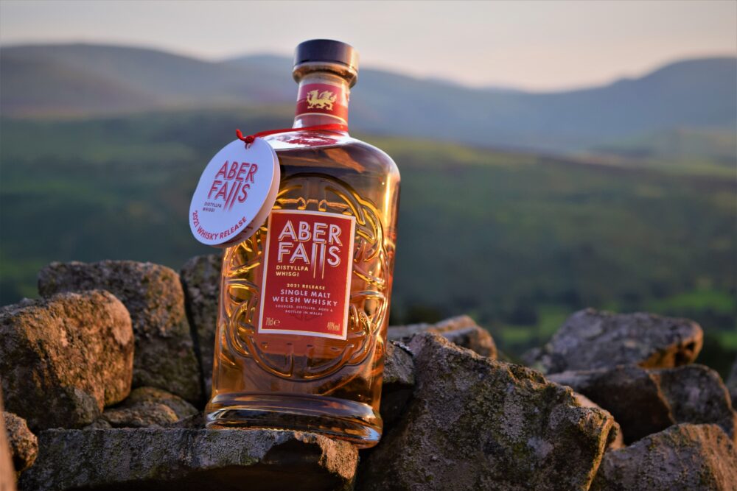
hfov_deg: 27.0
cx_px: 368
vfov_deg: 18.2
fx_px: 1536
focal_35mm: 75
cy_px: 246
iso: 400
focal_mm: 50
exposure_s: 1/160
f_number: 6.3
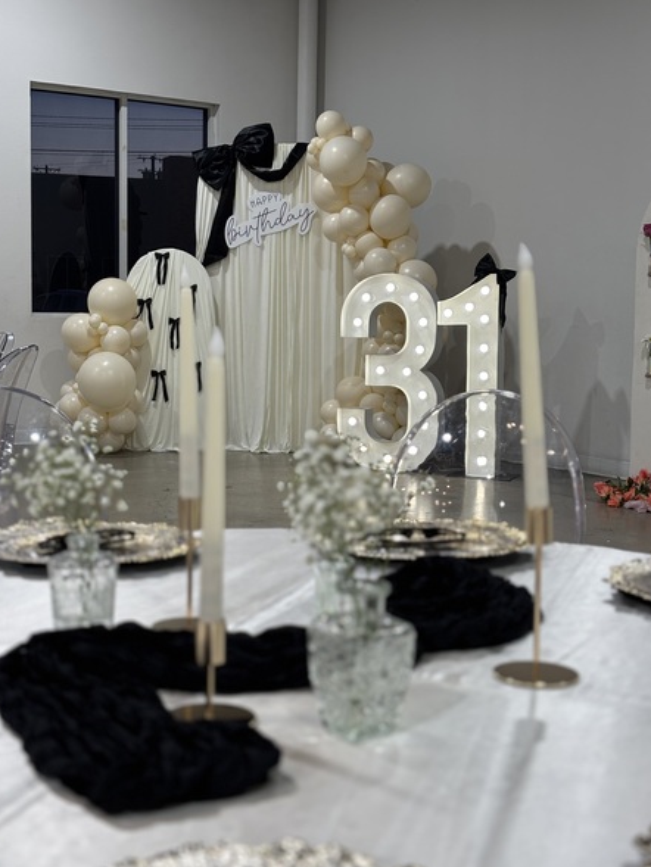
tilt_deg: -6.4
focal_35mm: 53
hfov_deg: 27.5
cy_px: 430
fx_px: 1328
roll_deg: -2.1
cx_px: 321
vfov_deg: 36.2
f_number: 1.6
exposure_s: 1/120
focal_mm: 5.96
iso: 32
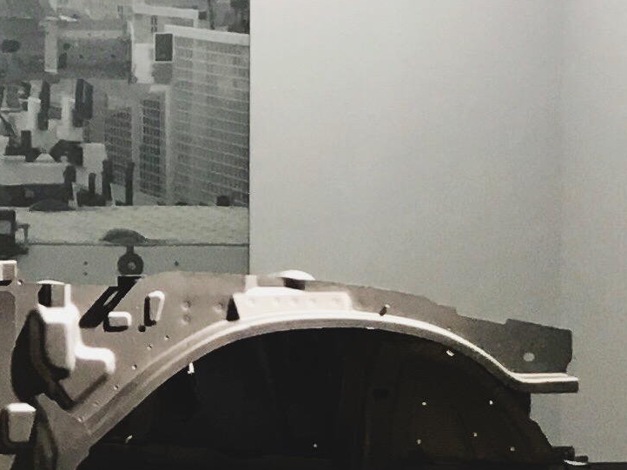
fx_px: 2933
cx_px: -780
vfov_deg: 9.1
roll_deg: +0.3
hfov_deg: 10.7
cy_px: 348
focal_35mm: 162
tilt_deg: +0.8
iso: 40
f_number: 2.2
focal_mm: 4.15
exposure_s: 1/30
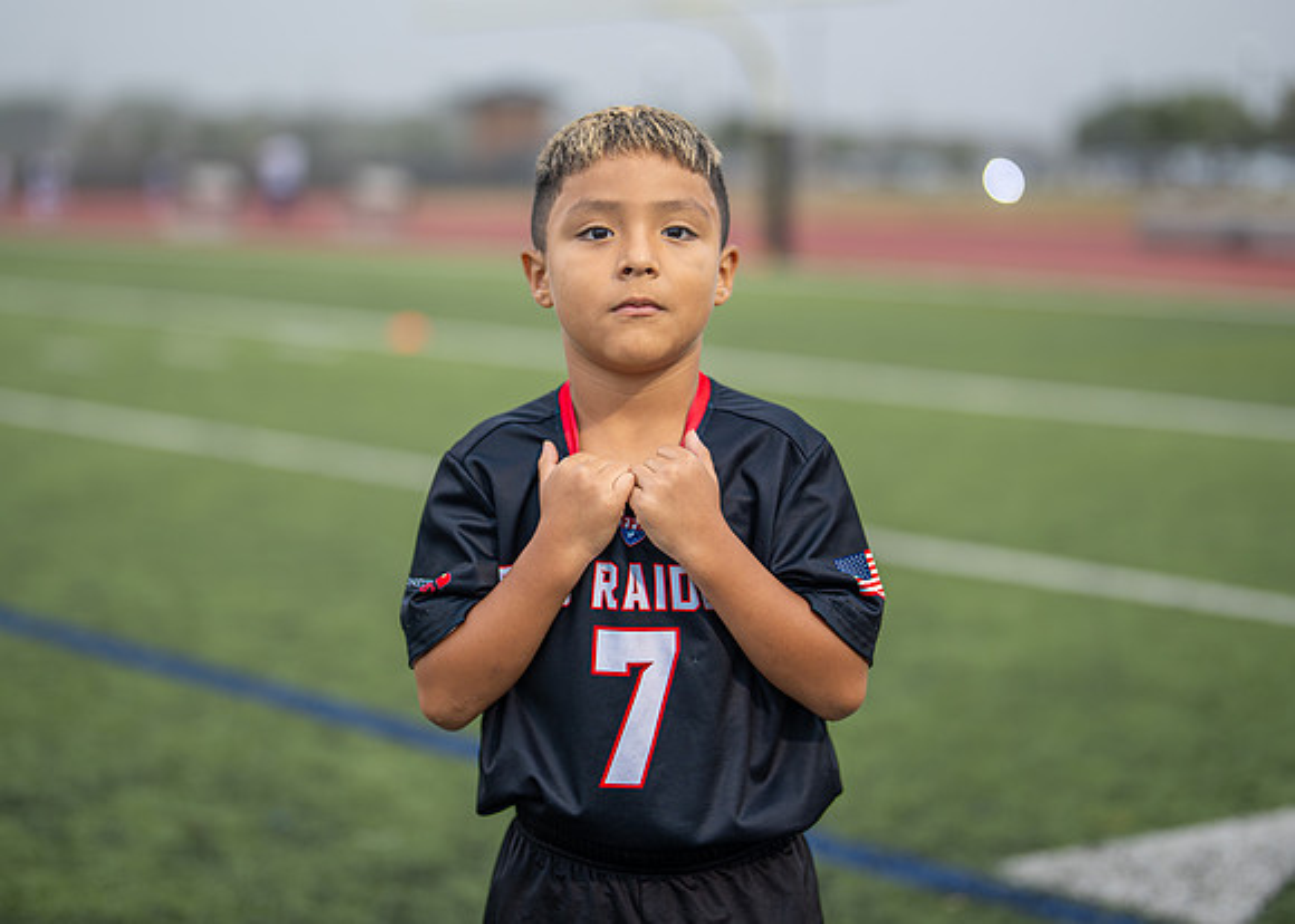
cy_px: 401
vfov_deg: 22.1
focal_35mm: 64
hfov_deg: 30.7
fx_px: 2361
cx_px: 616
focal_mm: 50
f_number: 1.2
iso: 100
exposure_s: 1/640
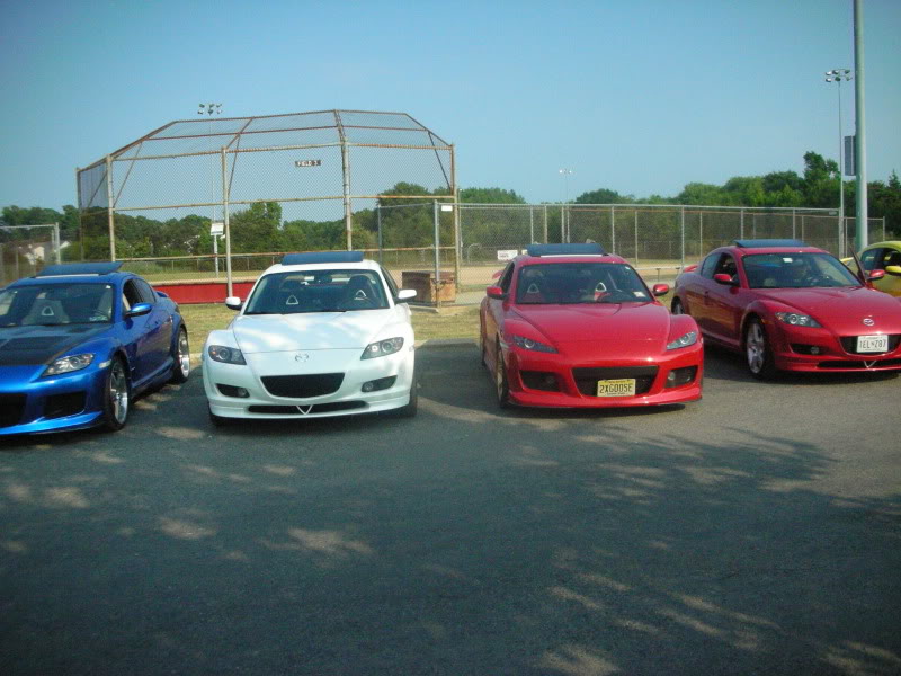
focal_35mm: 35
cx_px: 450
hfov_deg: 52.6
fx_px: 911
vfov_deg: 40.7
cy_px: 338
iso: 400
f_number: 8.5
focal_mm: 5.8
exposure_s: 1/472
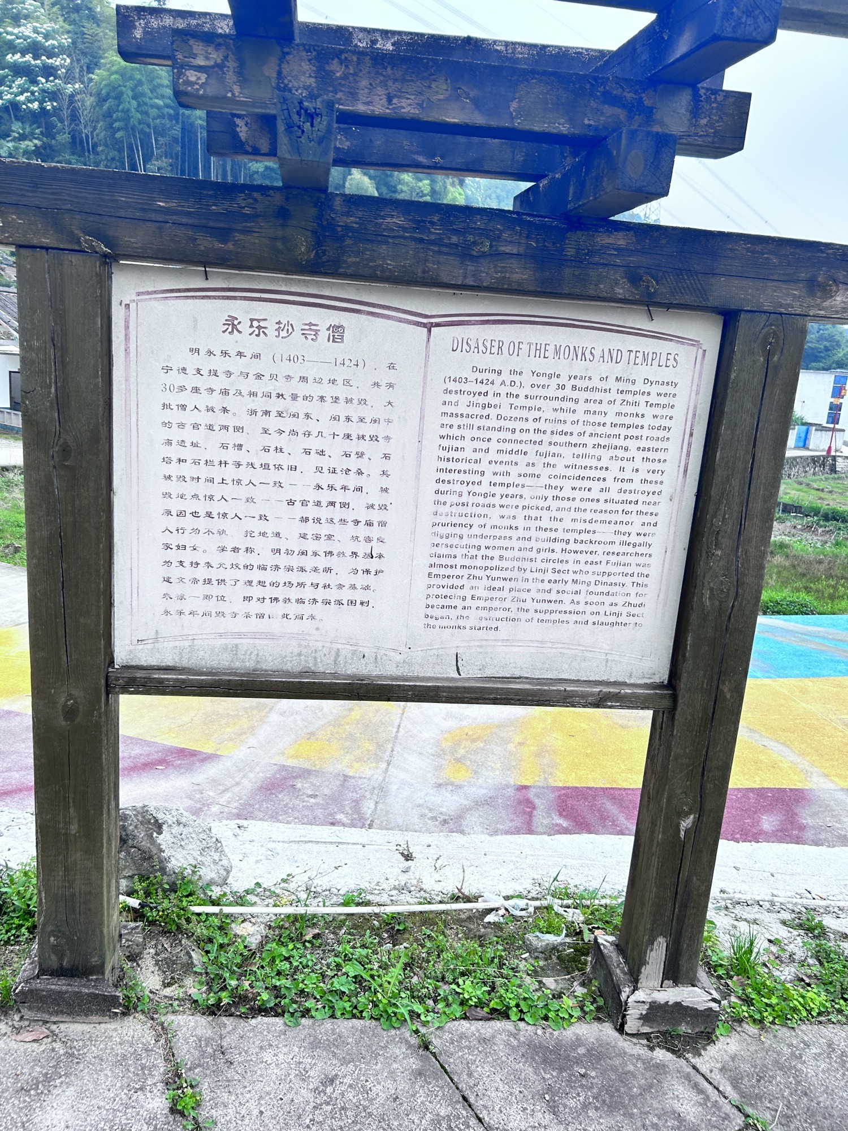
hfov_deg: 53.1
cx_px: 424
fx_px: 849
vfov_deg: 67.3
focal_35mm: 26
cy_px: 566
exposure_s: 1/258
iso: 50
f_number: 1.5
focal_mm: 5.7
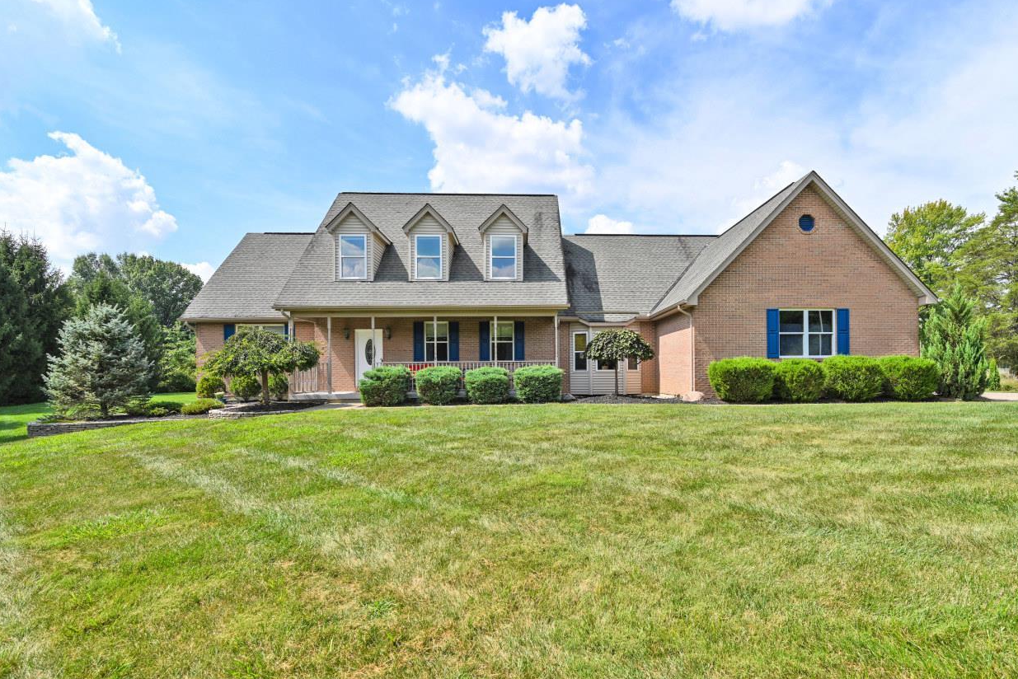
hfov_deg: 93.1
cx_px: 550
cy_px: 368
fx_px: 481
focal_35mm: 17
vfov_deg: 70.3
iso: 100
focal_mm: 14
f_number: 7.1
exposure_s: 1/400
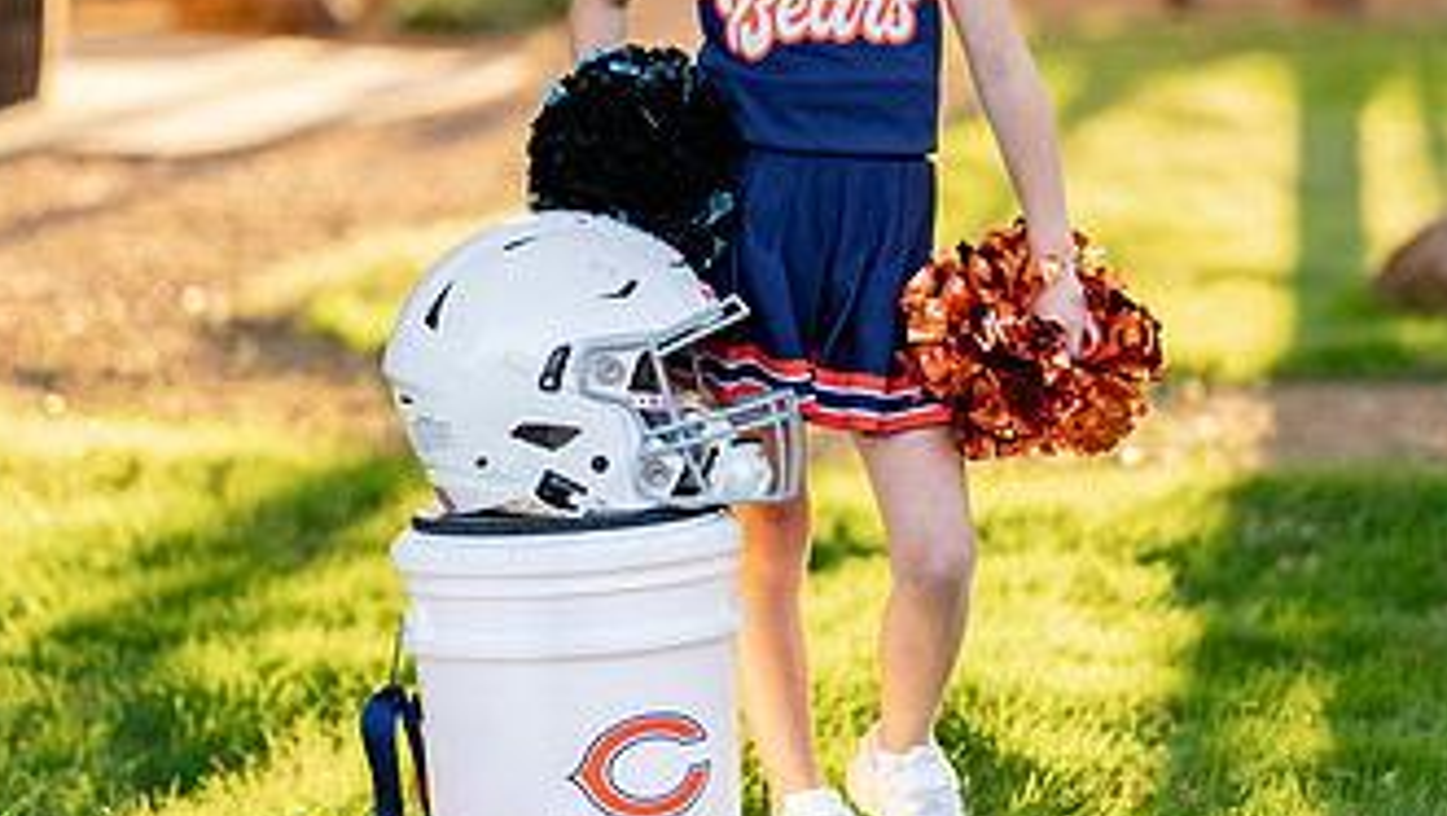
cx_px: 718
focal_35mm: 108
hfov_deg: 19.8
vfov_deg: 11.2
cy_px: 226
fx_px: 4146
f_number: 1.2
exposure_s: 1/400
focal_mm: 50
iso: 100
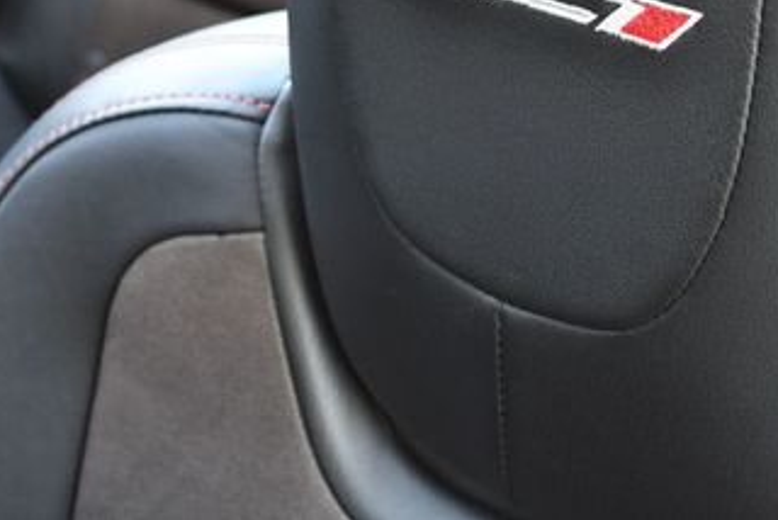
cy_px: 2
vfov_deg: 15.3
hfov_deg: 23.0
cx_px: 532
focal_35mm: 88
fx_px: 1903
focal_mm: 22
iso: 800
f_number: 3.8
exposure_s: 1/250
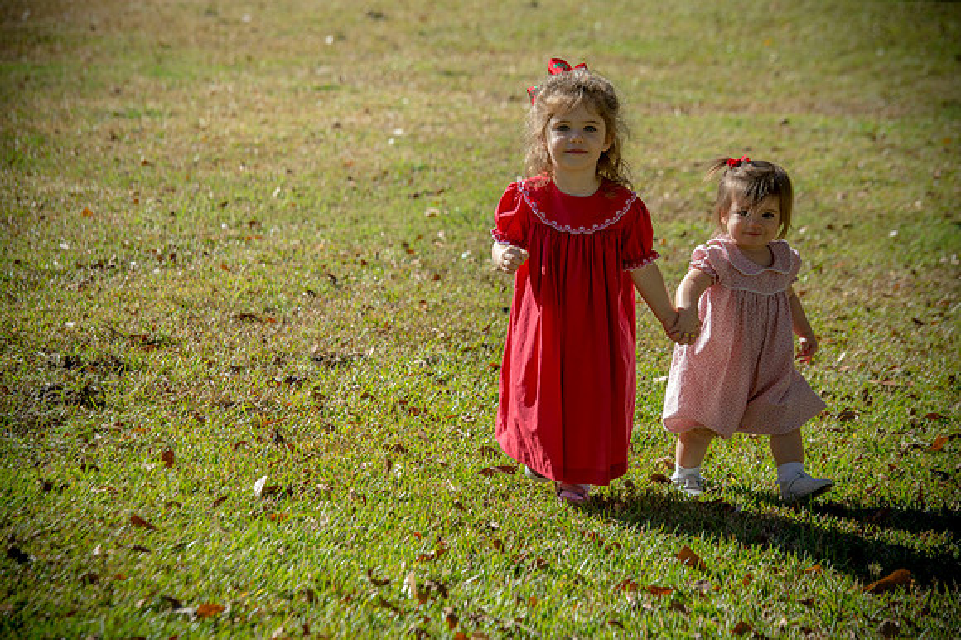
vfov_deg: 10.1
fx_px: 3602
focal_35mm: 135
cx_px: 480
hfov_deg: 15.2
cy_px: 320
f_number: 6.3
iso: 320
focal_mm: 135
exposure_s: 1/640
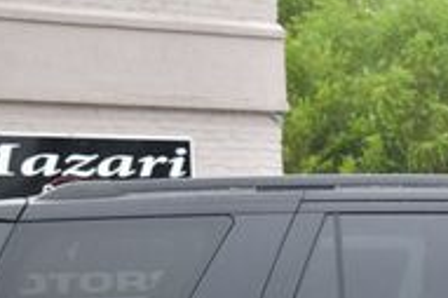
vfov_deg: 6.8
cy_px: 272
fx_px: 2499
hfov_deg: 10.0
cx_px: 586
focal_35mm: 201
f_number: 4.8
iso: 200
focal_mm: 40
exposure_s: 1/100
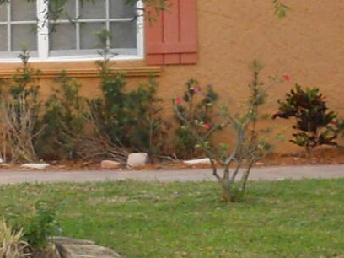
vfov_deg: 7.2
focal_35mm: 206
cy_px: 120
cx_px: -359
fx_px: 2047
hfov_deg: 9.0
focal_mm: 5
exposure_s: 1/60
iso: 100
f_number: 2.7
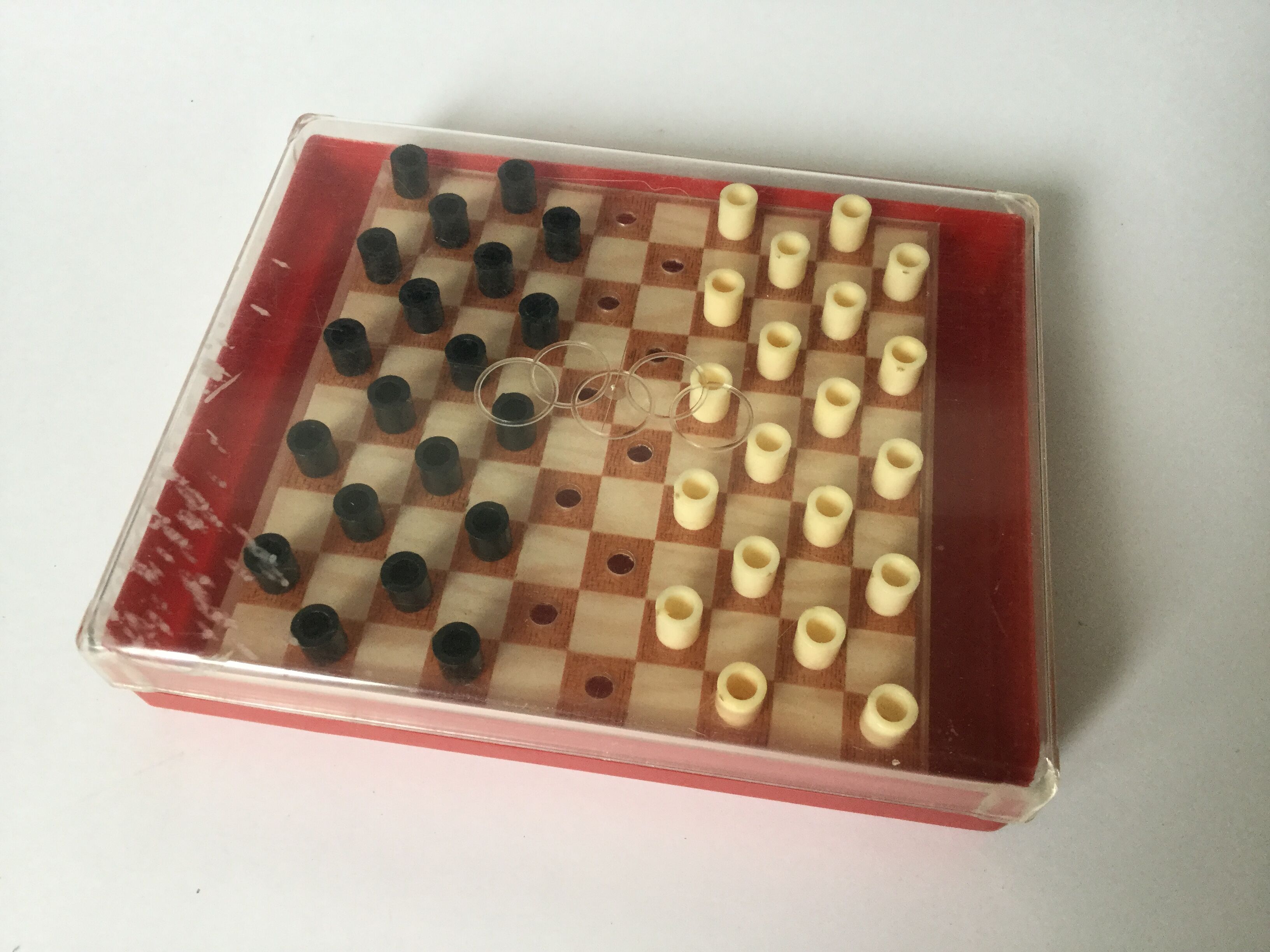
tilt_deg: -58.4
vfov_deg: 45.4
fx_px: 1137
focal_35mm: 31
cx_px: 635
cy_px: 476
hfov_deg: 58.4
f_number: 2.4
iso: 50
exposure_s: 1/33
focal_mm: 3.3
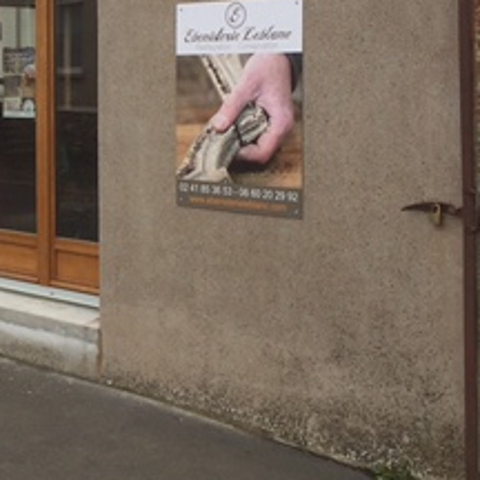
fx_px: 1192
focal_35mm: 76
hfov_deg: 22.0
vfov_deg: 22.5
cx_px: 16
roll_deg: +1.3
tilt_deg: +0.1
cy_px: 98
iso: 32
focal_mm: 4.15
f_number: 2.2
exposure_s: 1/311
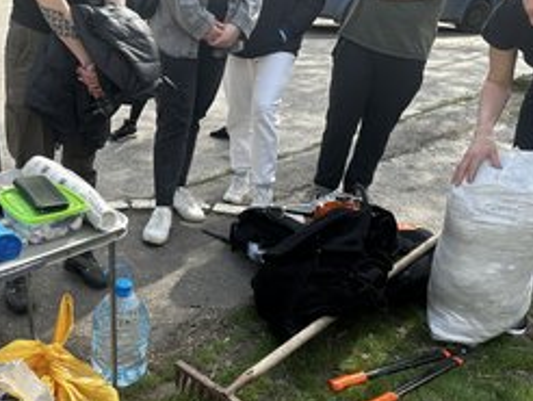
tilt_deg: -32.3
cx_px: 136
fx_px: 601
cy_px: 284
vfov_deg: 36.3
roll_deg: -2.2
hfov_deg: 46.2
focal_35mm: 39
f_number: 1.78
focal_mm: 6.86
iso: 80
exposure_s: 1/1339
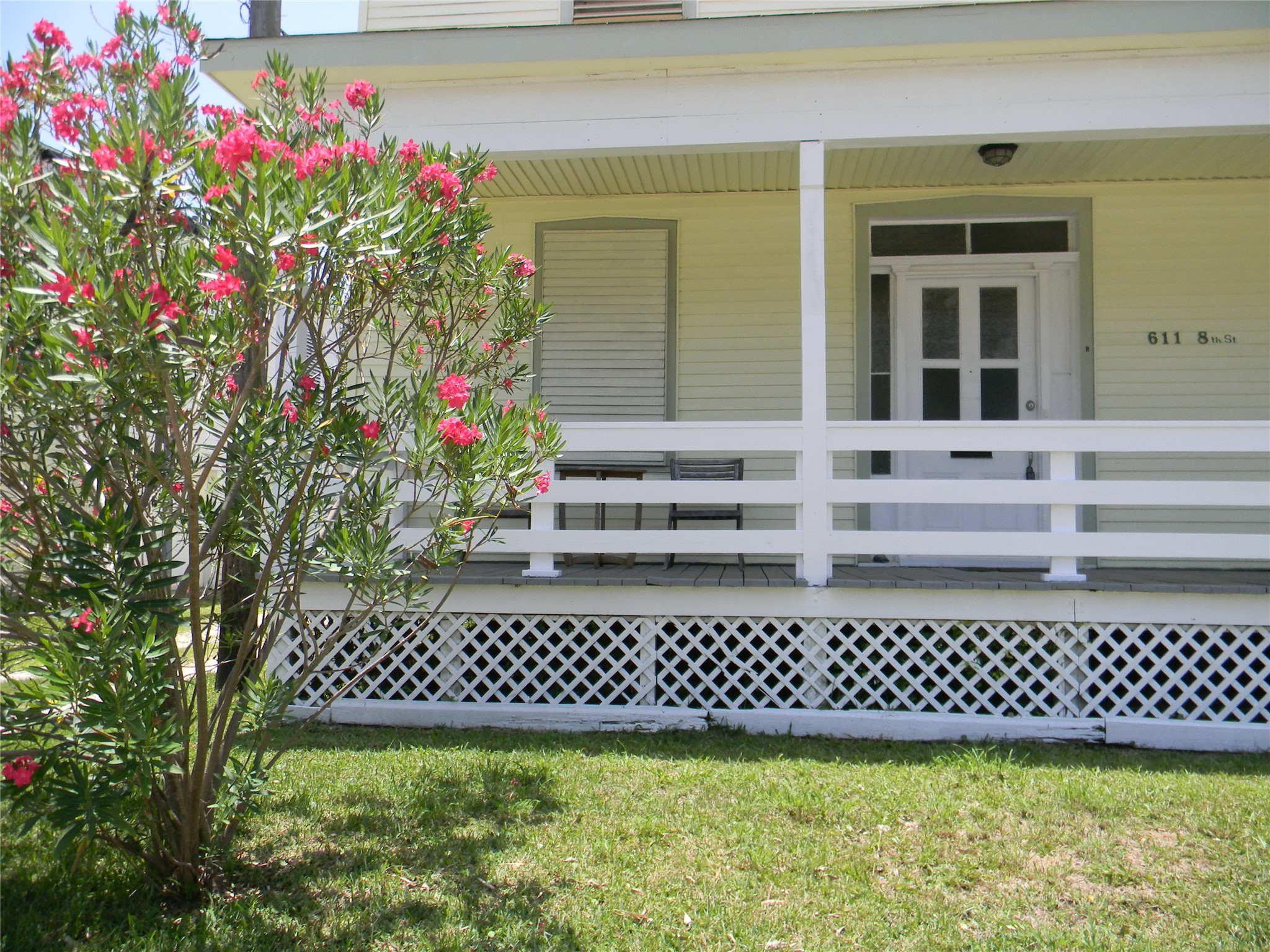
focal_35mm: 28
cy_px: 476
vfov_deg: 49.7
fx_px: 1027
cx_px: 635
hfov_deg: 63.4
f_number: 7
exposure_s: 1/310
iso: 200
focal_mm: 5
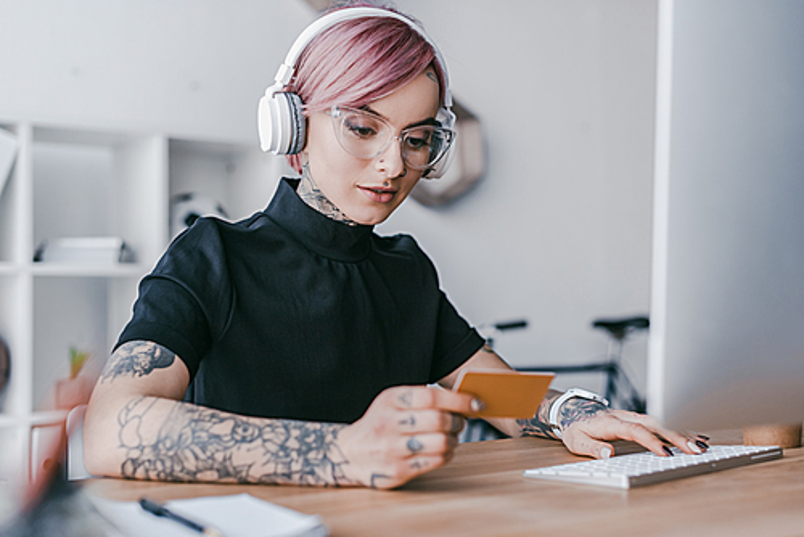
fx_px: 1117
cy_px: 268
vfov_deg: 27.0
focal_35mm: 50
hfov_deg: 39.6
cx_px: 402
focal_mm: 50
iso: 400
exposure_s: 1/200
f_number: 2.8
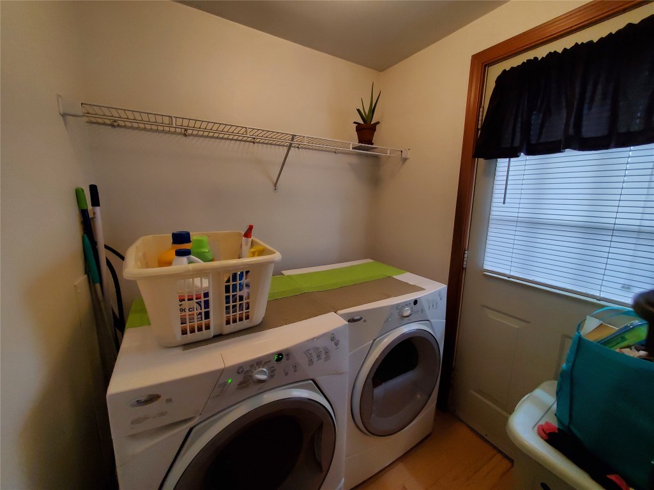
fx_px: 246
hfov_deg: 106.2
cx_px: 327
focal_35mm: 13
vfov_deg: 89.9
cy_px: 245
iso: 200
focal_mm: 1.8
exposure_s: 1/59
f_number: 2.2
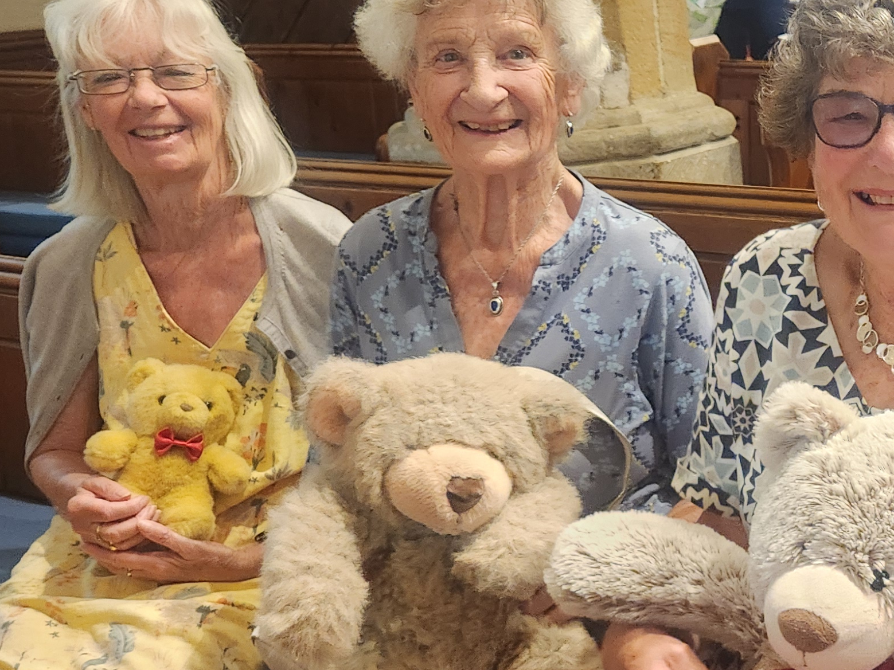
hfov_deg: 30.8
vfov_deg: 24.7
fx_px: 1524
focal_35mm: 59
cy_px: 445
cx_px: 851
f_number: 1.8
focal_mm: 5.4
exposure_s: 1/100
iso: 640
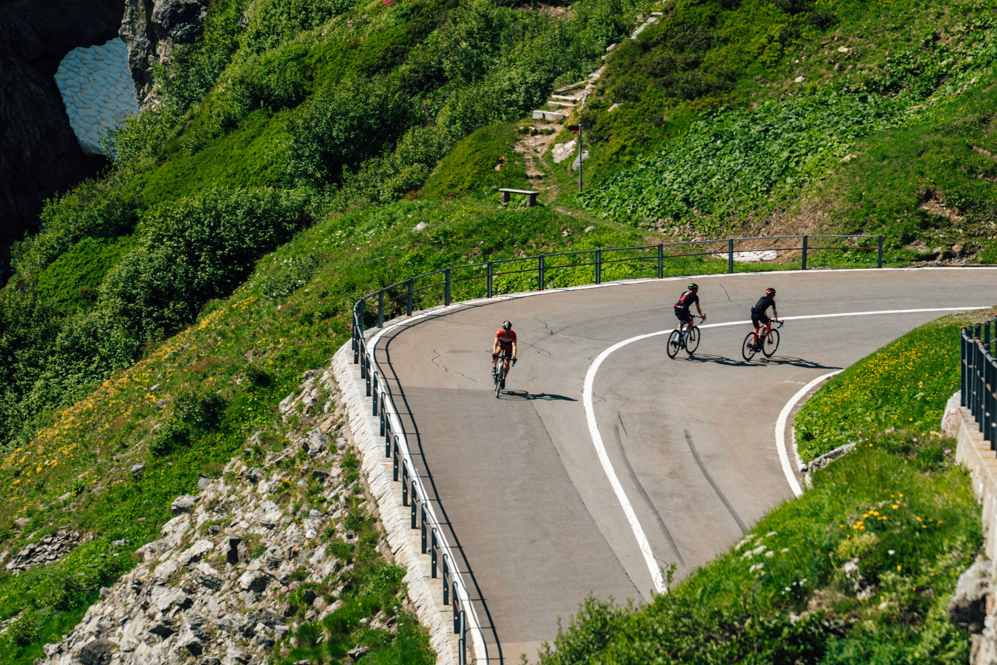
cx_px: 498
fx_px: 6231
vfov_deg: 6.1
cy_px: 332
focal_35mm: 225
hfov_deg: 9.1
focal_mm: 150
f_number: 4.5
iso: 100
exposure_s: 1/640
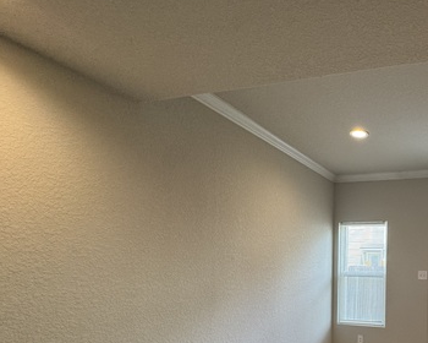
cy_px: 271
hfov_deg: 57.9
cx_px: 389
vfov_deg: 53.3
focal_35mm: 25
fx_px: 317
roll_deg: -0.9
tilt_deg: -1.4
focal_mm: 2.22
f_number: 2.2
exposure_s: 1/120
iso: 125
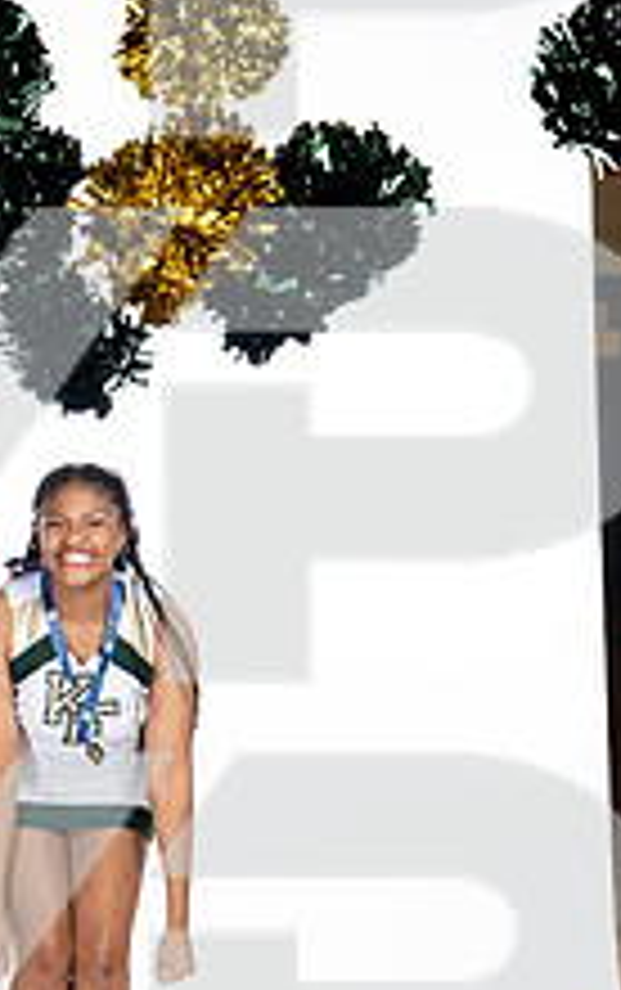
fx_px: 3160
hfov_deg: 11.2
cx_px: 65
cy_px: 456
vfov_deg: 17.8
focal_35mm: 117
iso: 400
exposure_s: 1/250
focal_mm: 41
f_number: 8
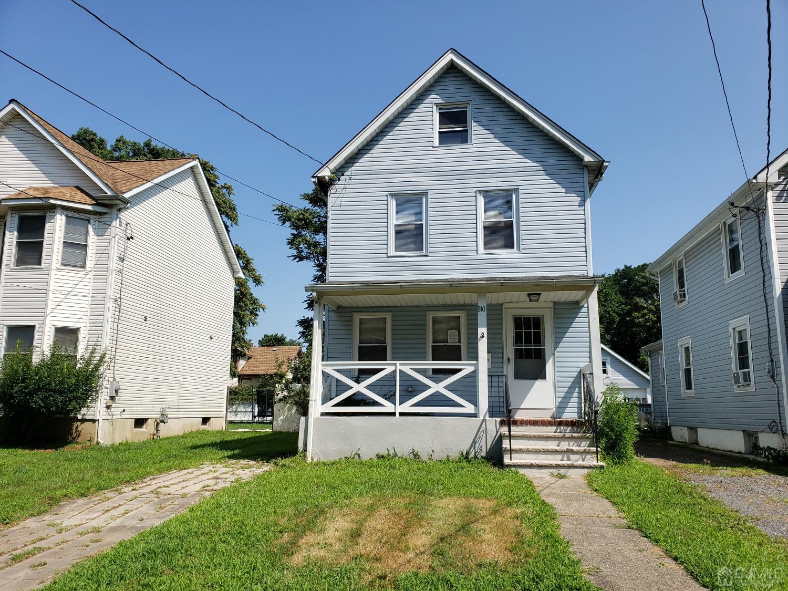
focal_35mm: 26
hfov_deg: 67.3
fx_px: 592
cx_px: 394
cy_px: 296
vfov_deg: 53.1
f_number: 2.4
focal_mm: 4.3
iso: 50
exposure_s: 1/1671
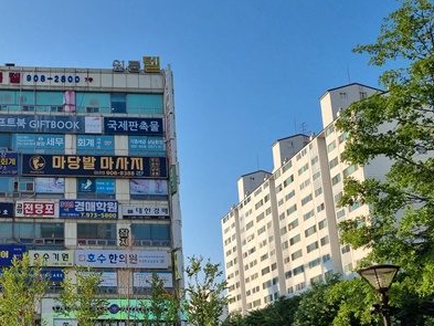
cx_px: 45
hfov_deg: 37.2
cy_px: 236
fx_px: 602
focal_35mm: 48
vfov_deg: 29.9
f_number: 1.8
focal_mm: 5.4
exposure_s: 1/1456
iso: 50
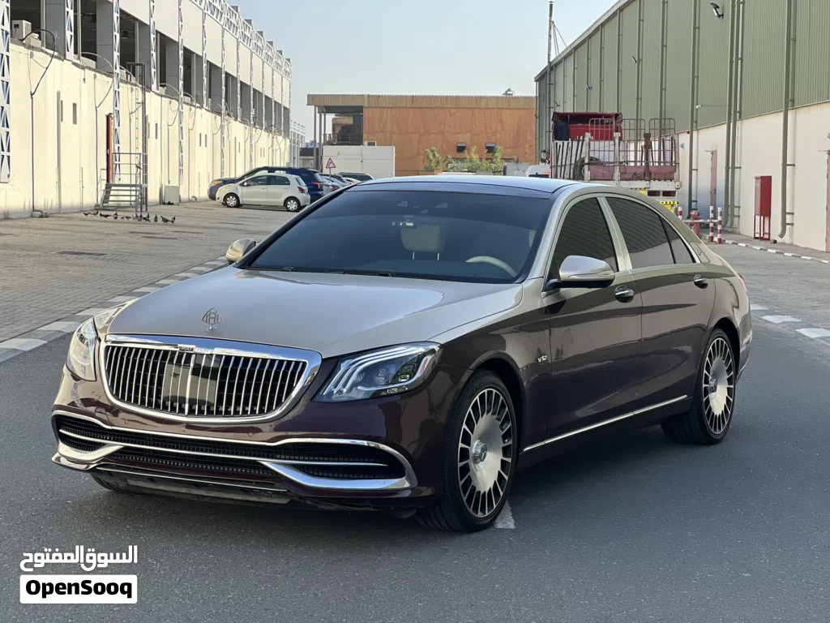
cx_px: 415
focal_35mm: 77
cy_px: 312
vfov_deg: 19.1
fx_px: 1846
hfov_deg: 25.3
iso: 32
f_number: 2.8
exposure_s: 1/295
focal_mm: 9
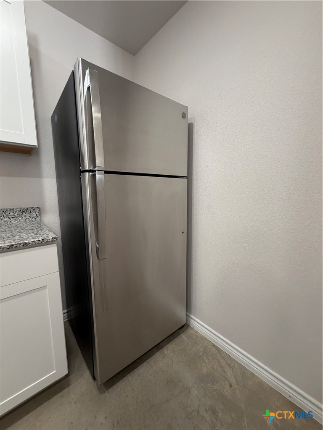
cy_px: 215
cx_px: 162
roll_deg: -0.3
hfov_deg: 85.7
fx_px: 174
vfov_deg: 102.1
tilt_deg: -8.3
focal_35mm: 14
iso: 250
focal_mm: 2.22
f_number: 2.2
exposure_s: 1/120
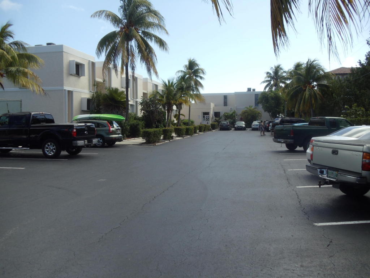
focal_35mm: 44
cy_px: 139
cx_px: 185
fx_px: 470
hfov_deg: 42.9
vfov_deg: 32.9
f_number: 3.5
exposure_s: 1/320
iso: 80
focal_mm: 6
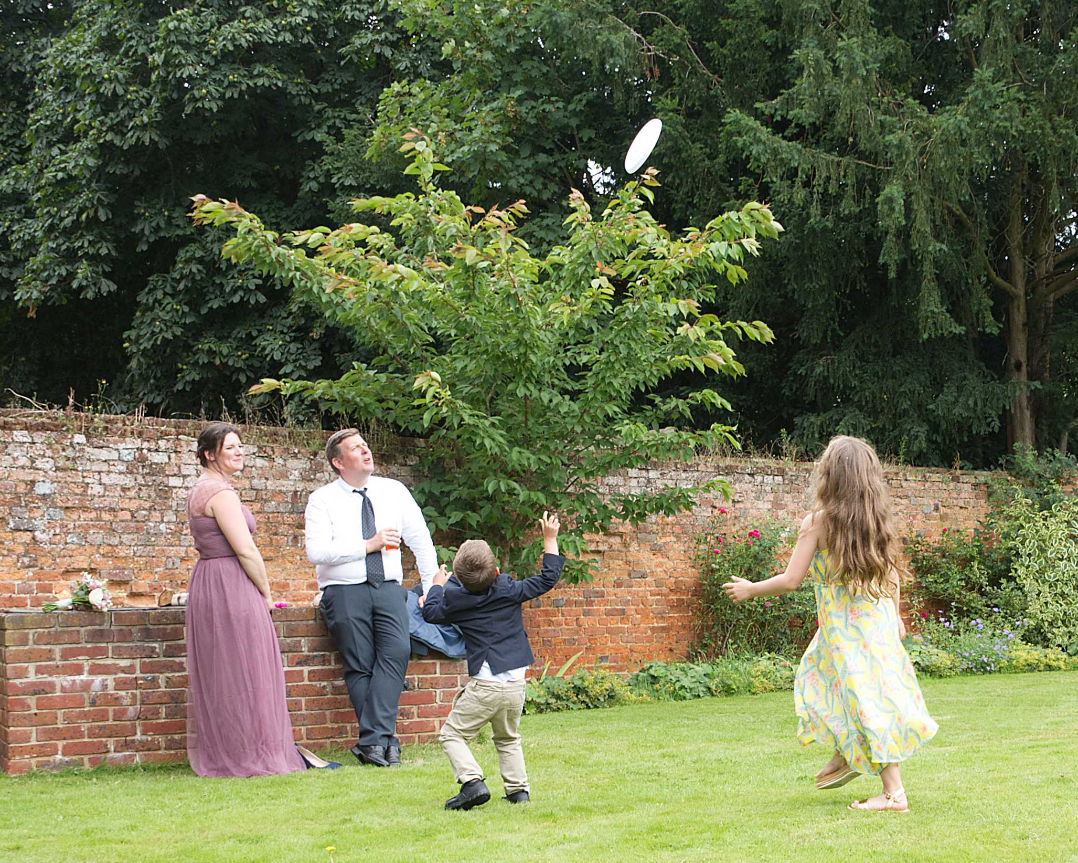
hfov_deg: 55.3
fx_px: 1021
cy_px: 435
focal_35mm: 32
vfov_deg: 45.8
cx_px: 443
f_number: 8
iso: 640
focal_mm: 28
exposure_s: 1/200
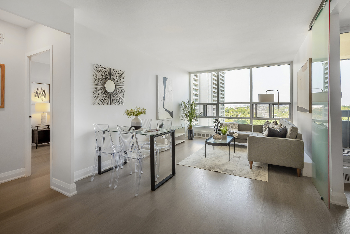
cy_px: 117
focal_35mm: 16
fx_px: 156
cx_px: 175
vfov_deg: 73.8
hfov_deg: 96.7
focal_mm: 16
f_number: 10
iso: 200
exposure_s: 1/125
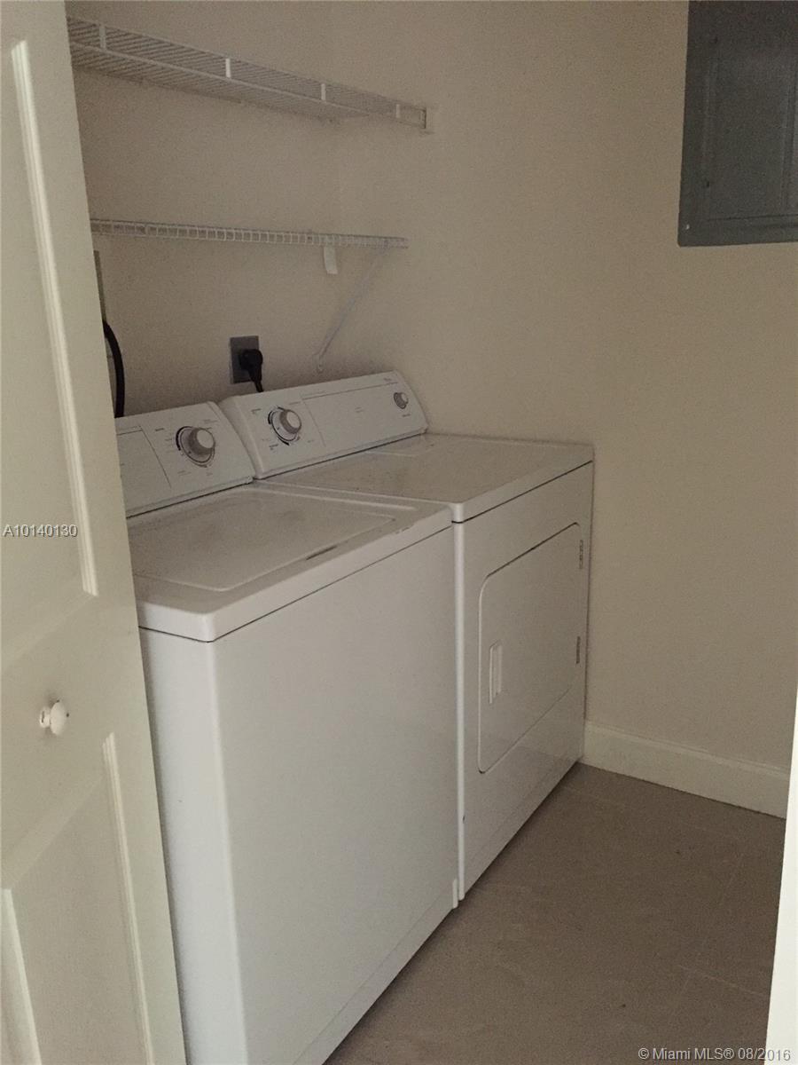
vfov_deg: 61.7
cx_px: 399
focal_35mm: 29
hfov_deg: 48.2
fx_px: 891
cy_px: 532
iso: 400
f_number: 2.2
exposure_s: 1/15
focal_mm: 4.15
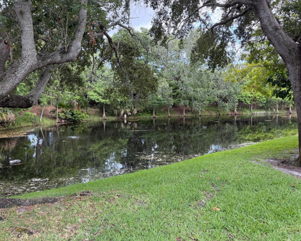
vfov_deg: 50.0
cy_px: 115
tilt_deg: -5.0
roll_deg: +0.9
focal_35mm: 29
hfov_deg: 60.4
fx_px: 258
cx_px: 151
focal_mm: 6.76
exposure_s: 1/281
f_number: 1.78
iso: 80
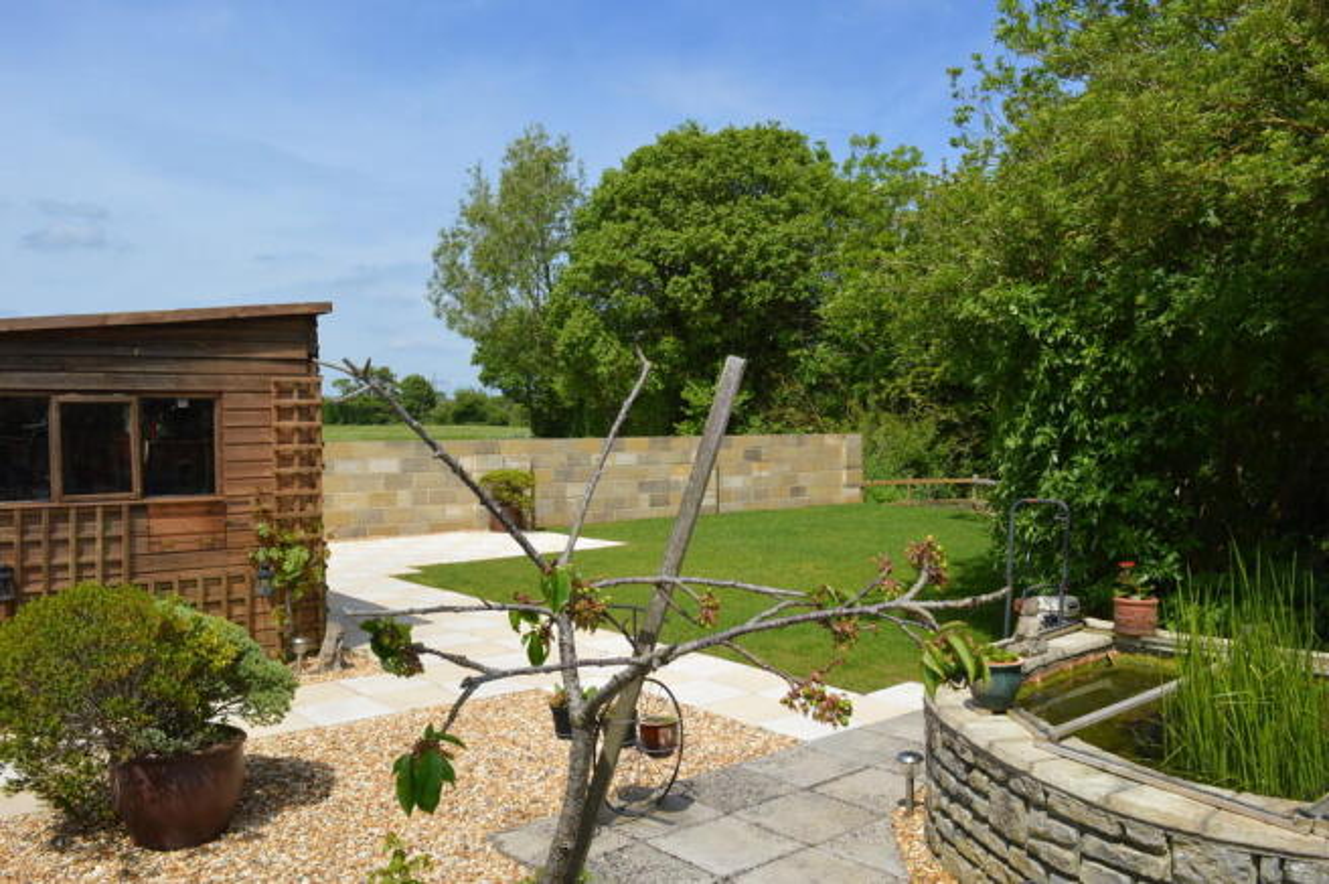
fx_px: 996
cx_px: 664
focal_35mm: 27
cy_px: 442
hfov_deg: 67.4
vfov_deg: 47.8
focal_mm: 18
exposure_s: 1/200
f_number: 9
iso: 100
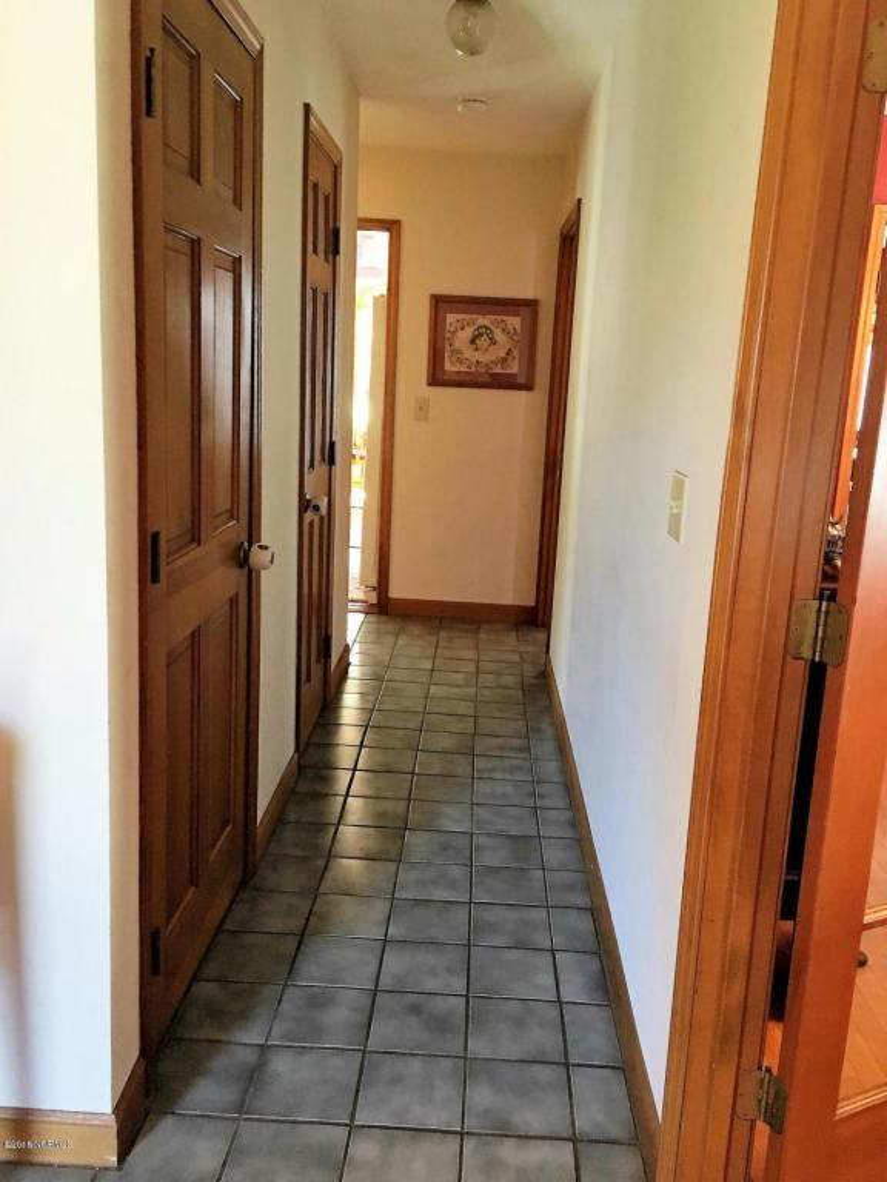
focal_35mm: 29
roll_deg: -1.7
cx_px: 444
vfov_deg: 61.7
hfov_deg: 48.2
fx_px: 991
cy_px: 591
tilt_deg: -10.5
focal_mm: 4.15
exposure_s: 1/15
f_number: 2.2
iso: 100
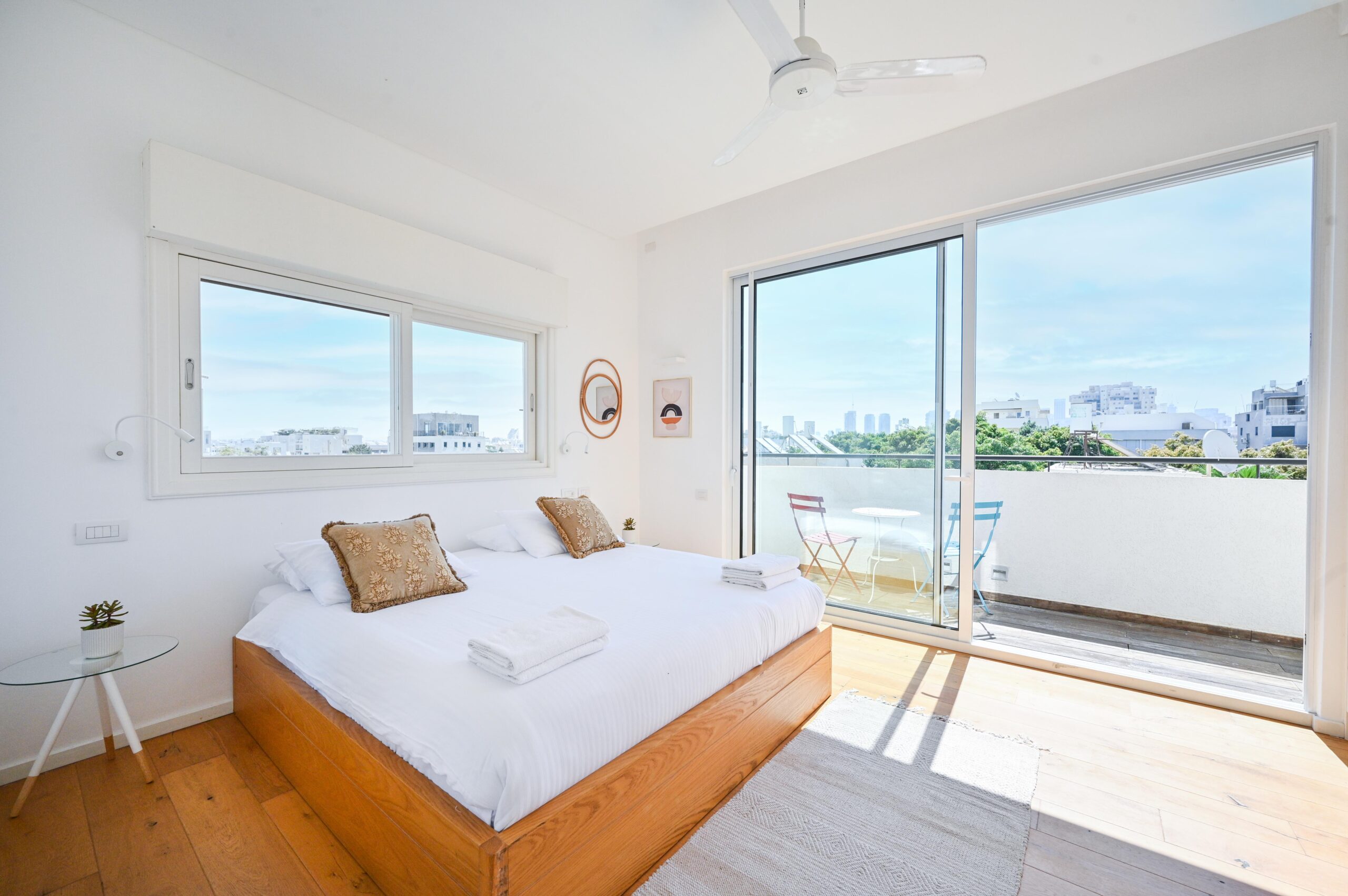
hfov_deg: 104.3
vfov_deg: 81.1
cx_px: 674
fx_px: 524
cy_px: 448
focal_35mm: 14
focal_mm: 14
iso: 400
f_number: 9
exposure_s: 1/500
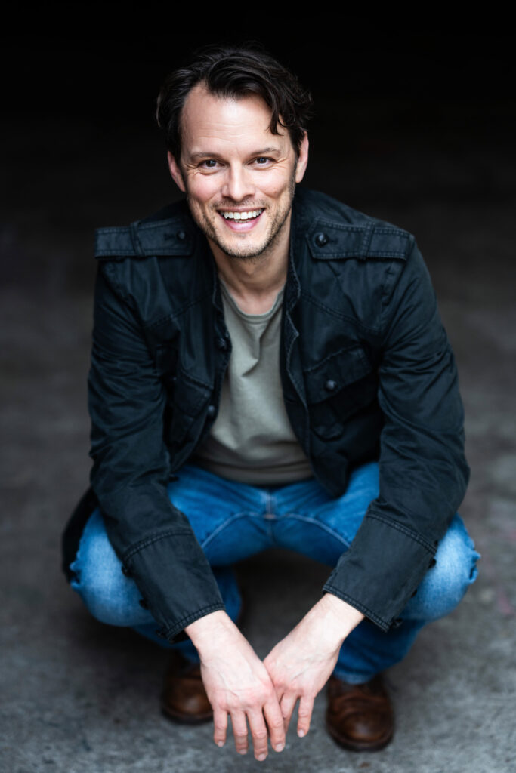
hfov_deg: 16.1
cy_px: 386
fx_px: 1827
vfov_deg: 23.9
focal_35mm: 85
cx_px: 258
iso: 640
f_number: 1.8
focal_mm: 85
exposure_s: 1/400
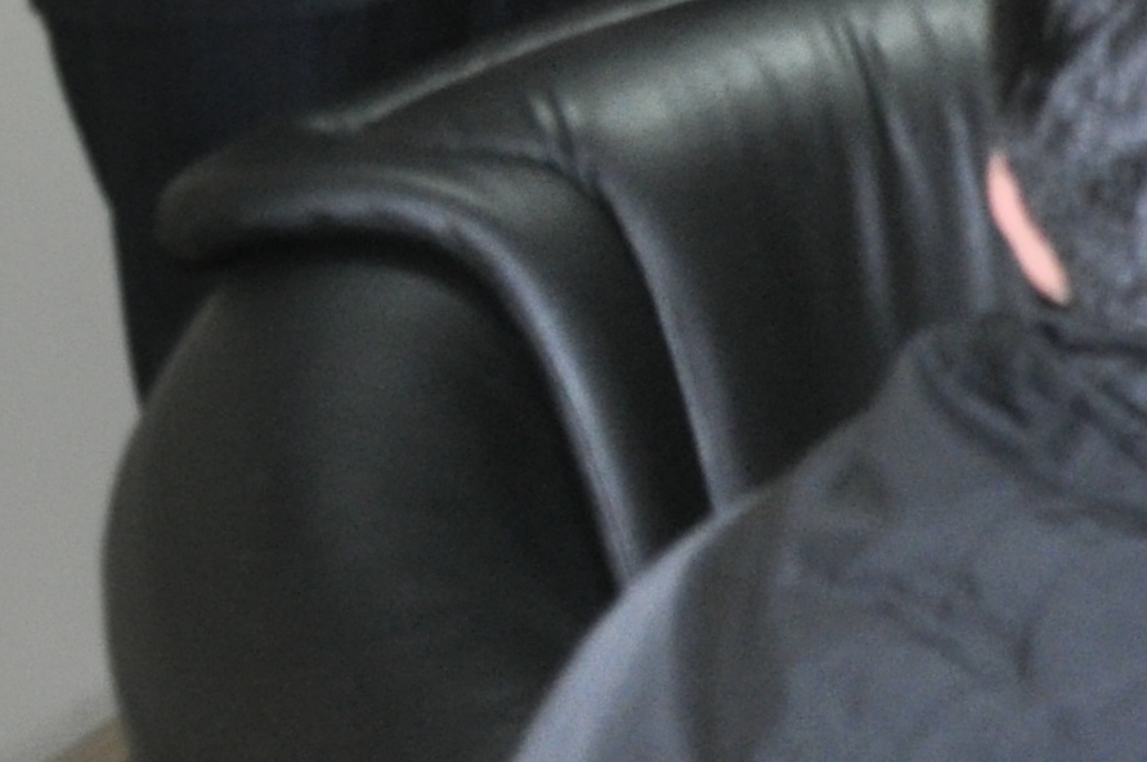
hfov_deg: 13.1
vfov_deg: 9.8
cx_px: 2454
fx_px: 4137
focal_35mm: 130
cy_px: -727
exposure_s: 1/60
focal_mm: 18
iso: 800
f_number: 3.5
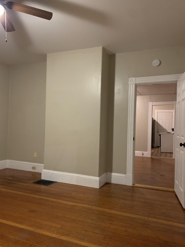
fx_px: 185
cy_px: 124
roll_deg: -0.5
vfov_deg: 67.3
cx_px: 92
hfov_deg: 53.1
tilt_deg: +1.4
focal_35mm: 26
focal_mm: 4.25
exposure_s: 1/30
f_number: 1.8
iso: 640
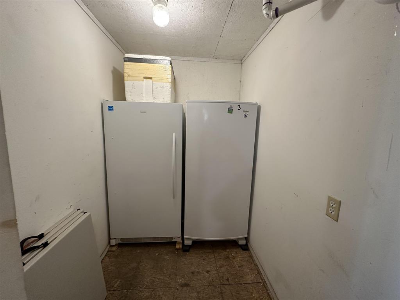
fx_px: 162
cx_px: 200
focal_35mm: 14
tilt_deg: -8.4
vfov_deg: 85.7
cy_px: 150
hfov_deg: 102.1
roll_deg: -1.4
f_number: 2.2
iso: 160
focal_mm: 2.22
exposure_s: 1/60
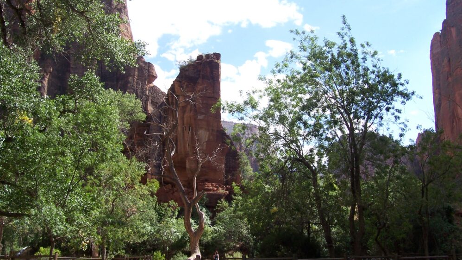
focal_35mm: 38
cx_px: 234
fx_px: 465
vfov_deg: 31.1
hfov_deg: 52.8
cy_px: 108
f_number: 5.6
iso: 80
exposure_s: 1/350
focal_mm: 5.6
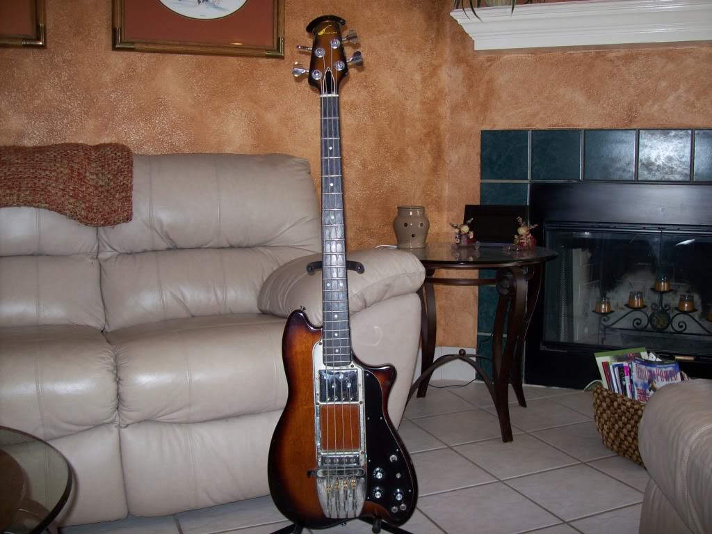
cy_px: 267
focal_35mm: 36
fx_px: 740
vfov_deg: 39.6
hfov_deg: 51.4
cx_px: 356
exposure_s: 1/64
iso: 80
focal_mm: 6
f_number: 2.7
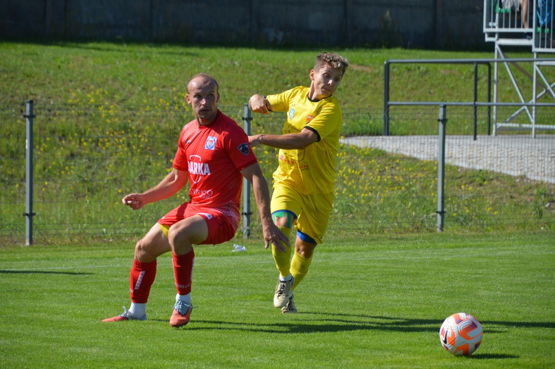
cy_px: 184
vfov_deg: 7.3
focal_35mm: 188
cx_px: 278
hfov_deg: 11.0
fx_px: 2888
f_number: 7.1
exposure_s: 1/2000
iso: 400
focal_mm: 125
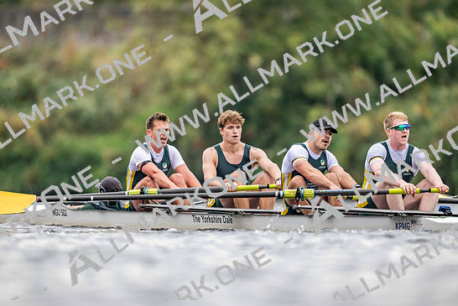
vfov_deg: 2.2
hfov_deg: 3.2
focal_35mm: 637
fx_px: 8110
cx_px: 239
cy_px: 156
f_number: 4
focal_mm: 600
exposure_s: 1/2500
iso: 4000
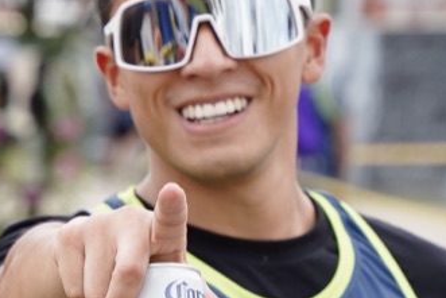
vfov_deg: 4.1
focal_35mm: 338
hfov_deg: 6.0
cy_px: 436
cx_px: -216
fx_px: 4189
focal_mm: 70
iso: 320
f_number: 4
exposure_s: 1/800
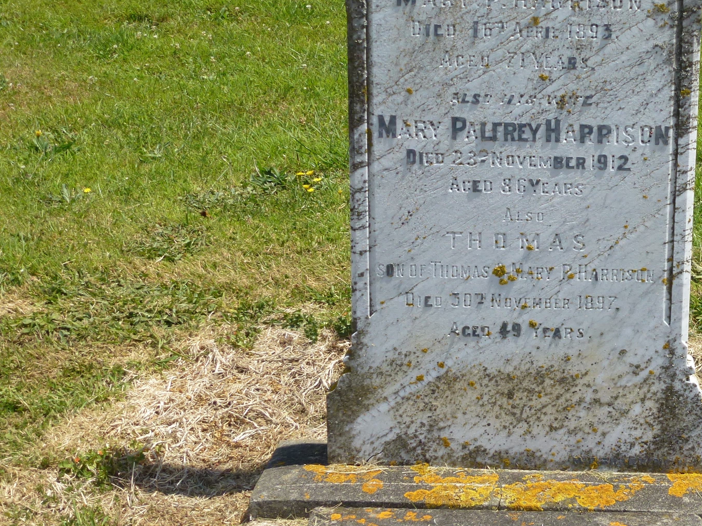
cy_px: 318
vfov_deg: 18.9
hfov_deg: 24.8
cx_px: 518
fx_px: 1582
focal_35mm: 78
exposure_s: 1/800
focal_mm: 8.7
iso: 100
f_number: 4.1
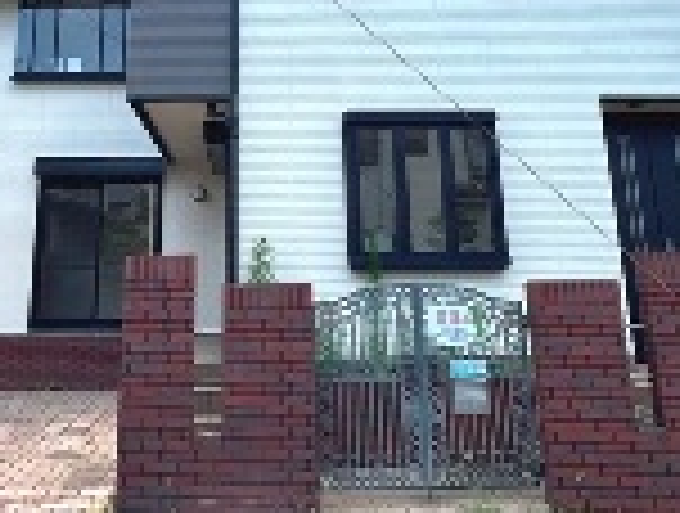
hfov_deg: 49.7
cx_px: 270
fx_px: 729
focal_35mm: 37
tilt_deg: +15.0
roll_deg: +1.1
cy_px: 81
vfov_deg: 37.0
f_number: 2.2
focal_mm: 2.22
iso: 40
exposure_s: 1/812
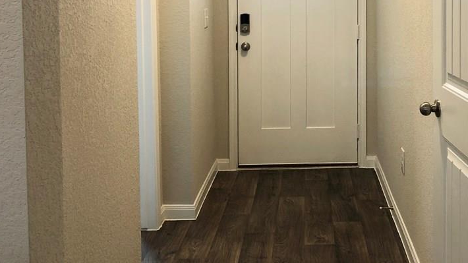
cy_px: 15
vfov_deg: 26.0
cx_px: 331
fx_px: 546
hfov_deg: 45.3
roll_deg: -0.5
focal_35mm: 44
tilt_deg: -2.8
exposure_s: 1/20
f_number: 1.8
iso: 40
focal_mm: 4
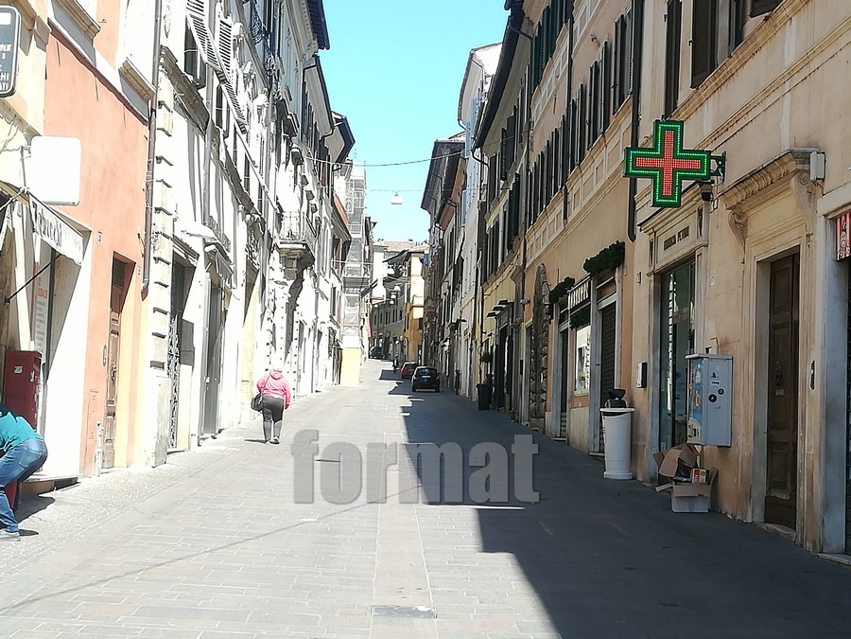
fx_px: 1426
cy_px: 320
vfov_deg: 25.2
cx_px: 426
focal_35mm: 58
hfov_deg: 33.2
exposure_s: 1/393
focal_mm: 3.83
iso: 50
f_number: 2.2
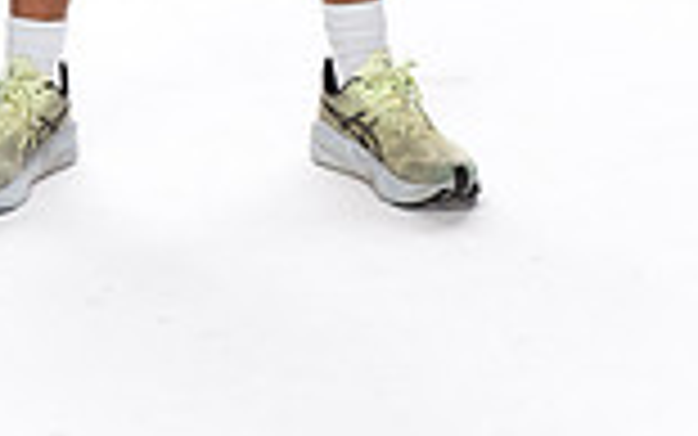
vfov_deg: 8.1
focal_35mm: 151
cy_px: -566
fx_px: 2873
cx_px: 329
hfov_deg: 13.8
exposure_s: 1/250
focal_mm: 51
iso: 640
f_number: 8
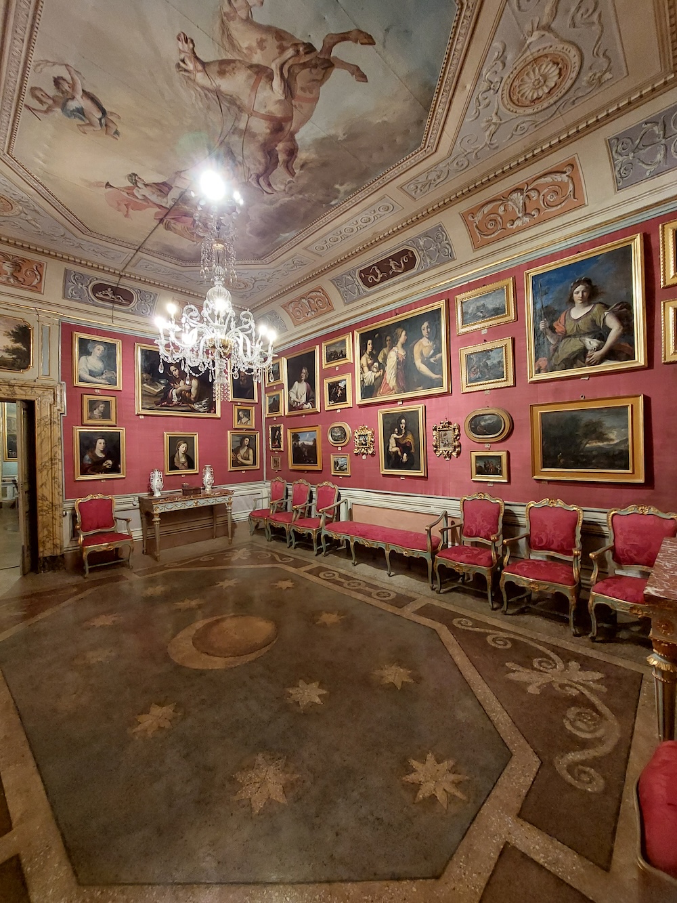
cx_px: 338
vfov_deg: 106.2
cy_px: 452
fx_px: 339
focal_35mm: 13
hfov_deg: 89.9
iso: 400
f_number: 2.2
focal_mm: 1.74
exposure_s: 1/25
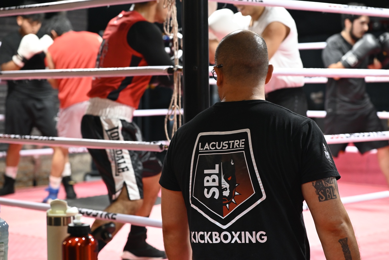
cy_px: 130
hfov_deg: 24.2
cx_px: 194
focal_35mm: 84
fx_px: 908
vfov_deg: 16.3
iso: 1600
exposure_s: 1/250
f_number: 2.8
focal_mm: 56
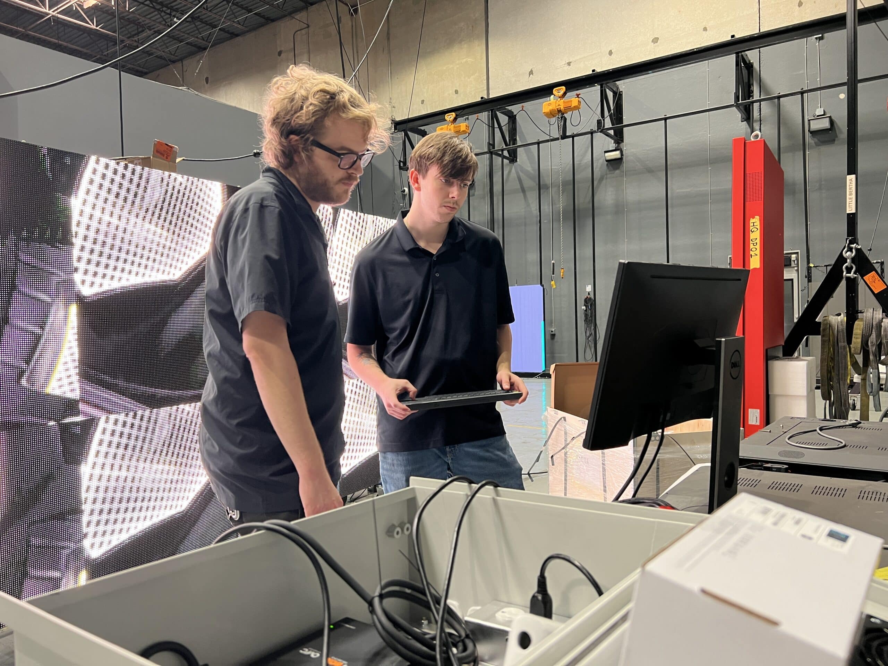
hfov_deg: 67.3
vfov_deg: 53.1
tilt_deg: -1.4
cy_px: 333
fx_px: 667
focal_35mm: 26
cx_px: 444
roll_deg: +2.9
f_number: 1.5
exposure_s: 1/68
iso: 125
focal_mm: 5.7
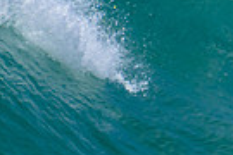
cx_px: 505
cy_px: 14
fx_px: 30184
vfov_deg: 0.3
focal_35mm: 4664
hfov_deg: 0.4
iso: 720
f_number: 11
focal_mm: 800
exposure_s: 1/2000
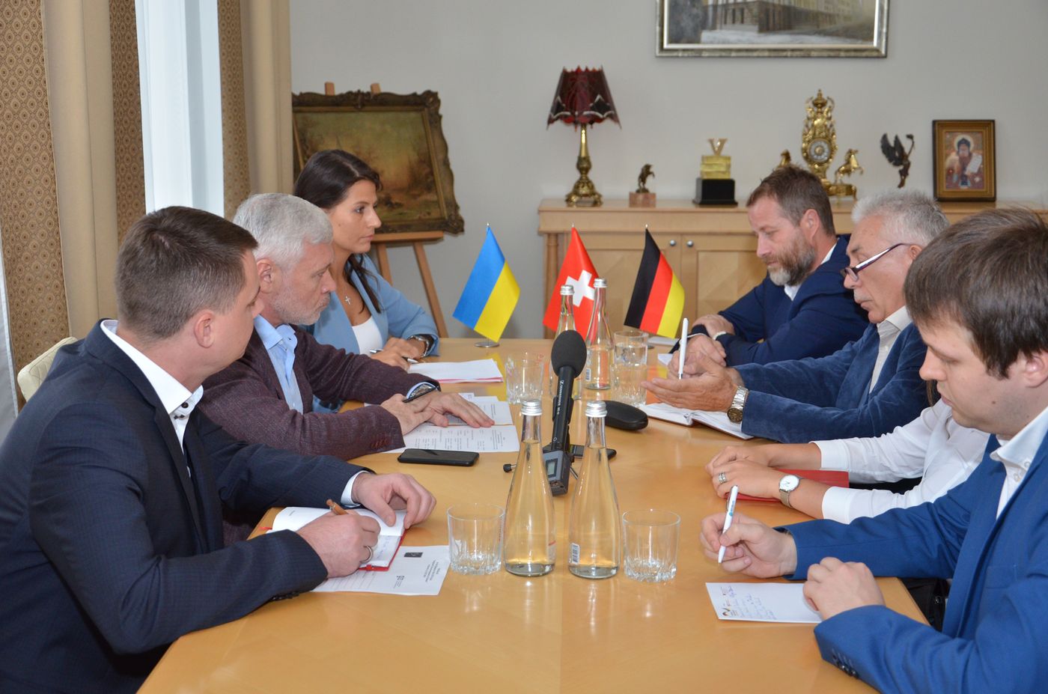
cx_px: 524
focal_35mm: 48
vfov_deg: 27.9
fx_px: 1394
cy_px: 347
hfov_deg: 41.2
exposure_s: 1/250
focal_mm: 32
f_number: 5
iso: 800
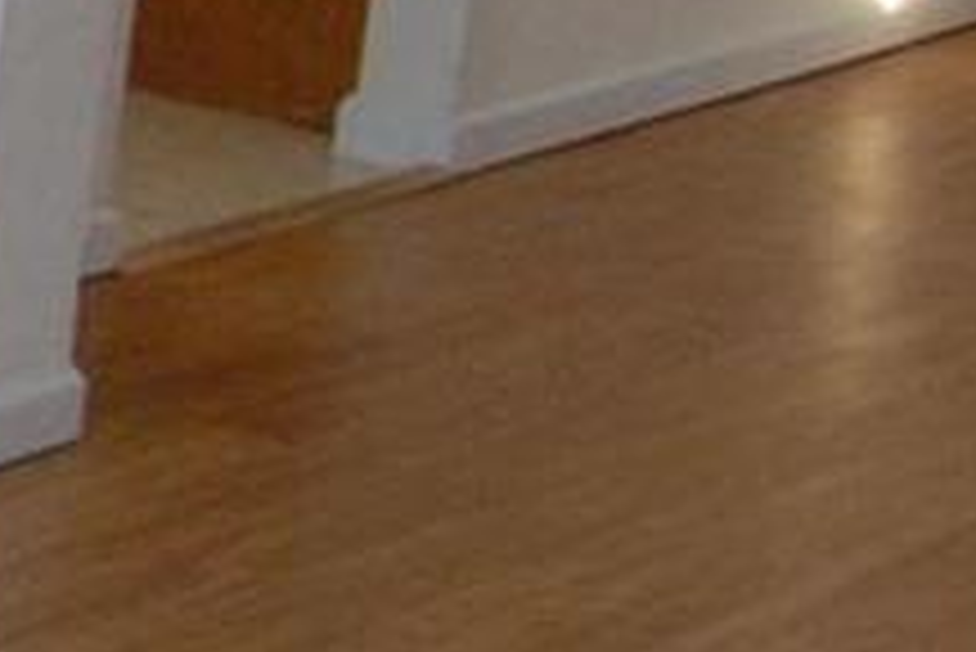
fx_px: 3608
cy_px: -103
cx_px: -2082
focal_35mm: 133
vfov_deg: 10.2
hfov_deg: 10.3
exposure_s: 1/60
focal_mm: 12
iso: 1000
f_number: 7.1
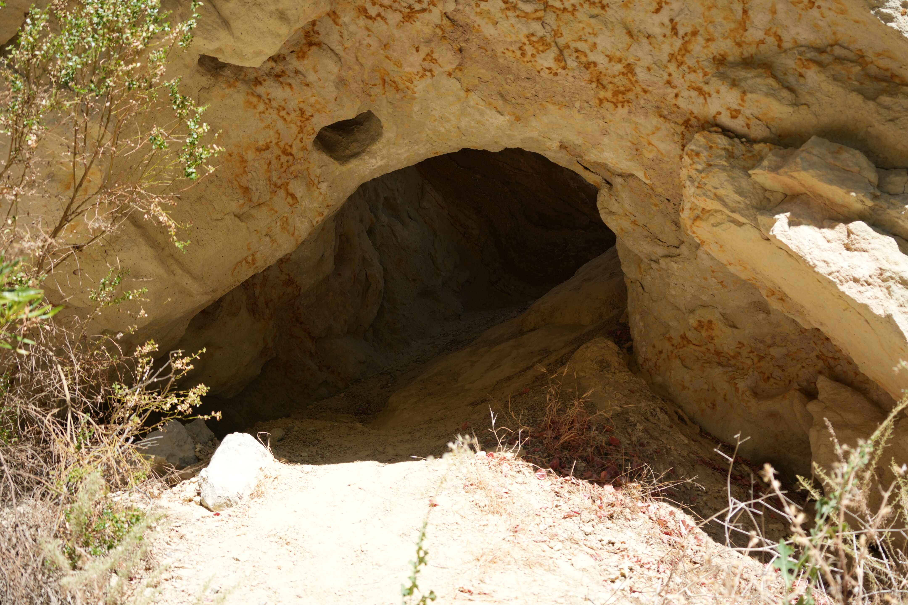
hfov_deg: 39.6
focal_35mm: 50
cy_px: 302
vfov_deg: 27.0
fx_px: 1261
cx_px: 454
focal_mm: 50
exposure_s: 1/640
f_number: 4.5
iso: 250
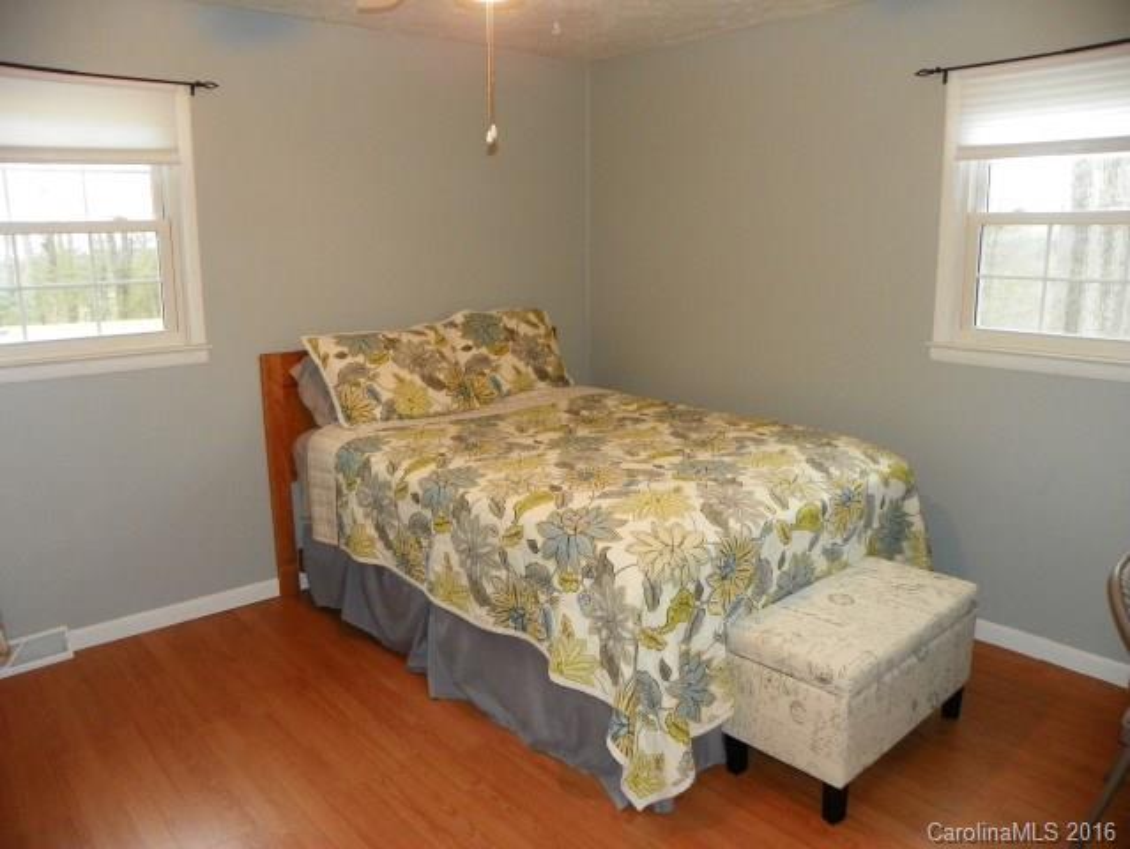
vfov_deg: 53.1
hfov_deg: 67.3
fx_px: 849
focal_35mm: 26
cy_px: 424
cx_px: 565
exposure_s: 1/30
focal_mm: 4.6
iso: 200
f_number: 2.8
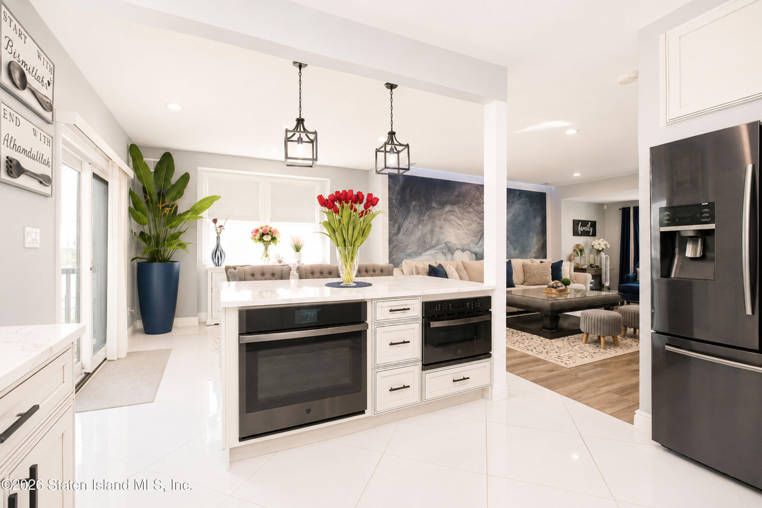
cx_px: 381
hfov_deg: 100.4
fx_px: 317
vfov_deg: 77.3
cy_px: 254
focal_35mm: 15
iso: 2000
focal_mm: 10
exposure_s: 1/80
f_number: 7.1
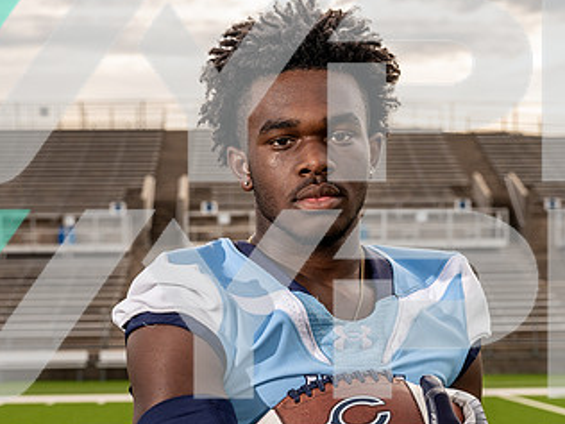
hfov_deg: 23.6
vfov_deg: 17.7
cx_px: 299
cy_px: 305
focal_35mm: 83
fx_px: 1355
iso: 100
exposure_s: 1/250
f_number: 5.6
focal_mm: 47
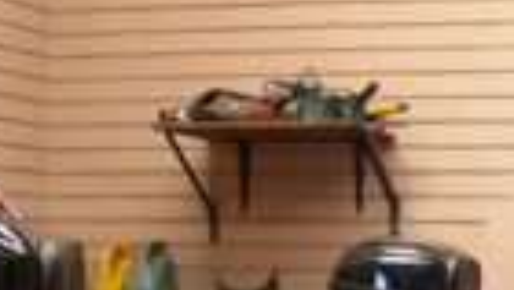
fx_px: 1814
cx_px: 419
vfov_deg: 9.0
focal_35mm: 133
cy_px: 385
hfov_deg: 16.0
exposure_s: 1/32.3
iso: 50
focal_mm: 6.3
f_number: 3.5
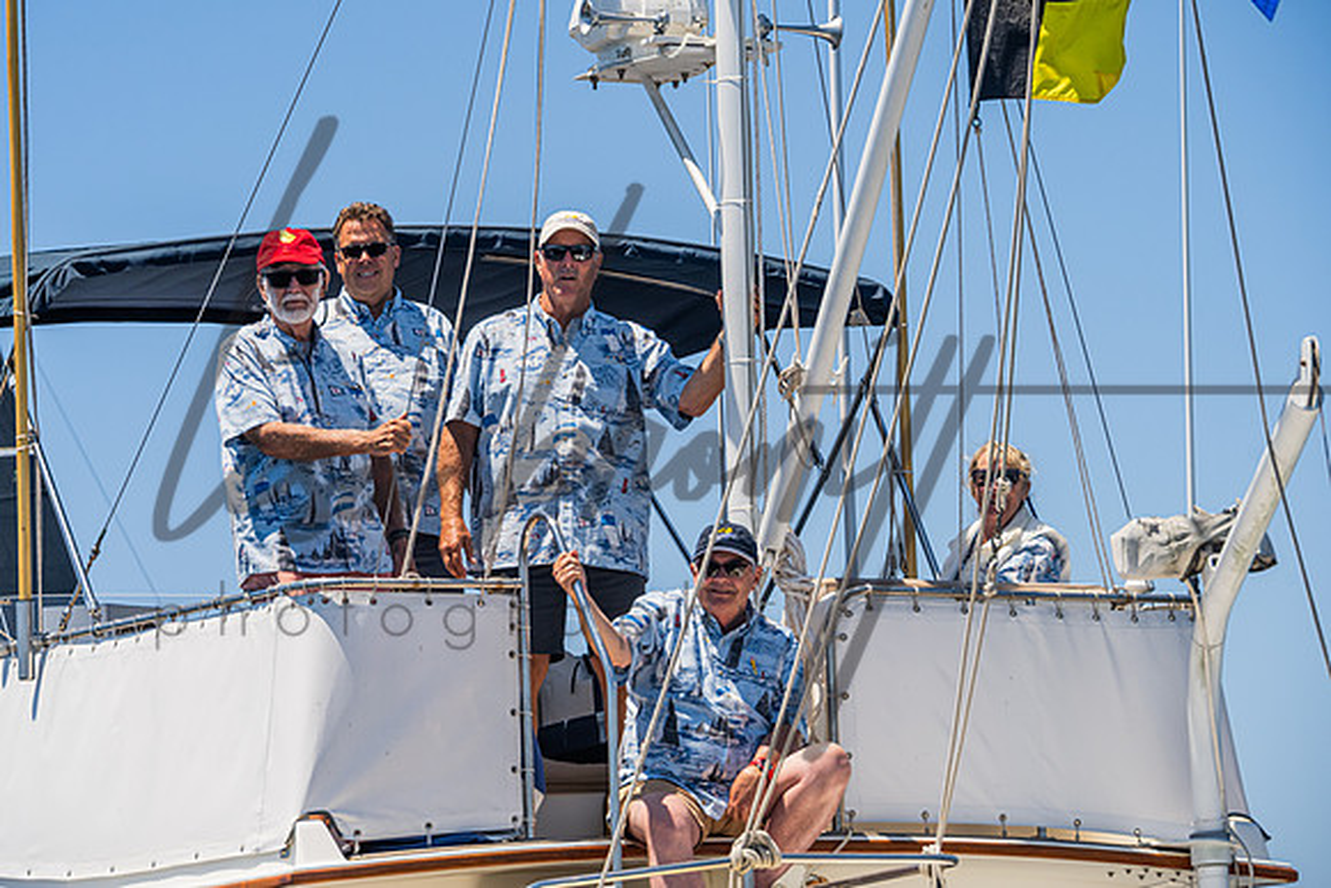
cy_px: 443
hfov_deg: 12.7
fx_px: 5966
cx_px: 618
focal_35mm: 161
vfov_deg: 8.5
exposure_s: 1/1600
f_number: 8
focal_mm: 145
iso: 400
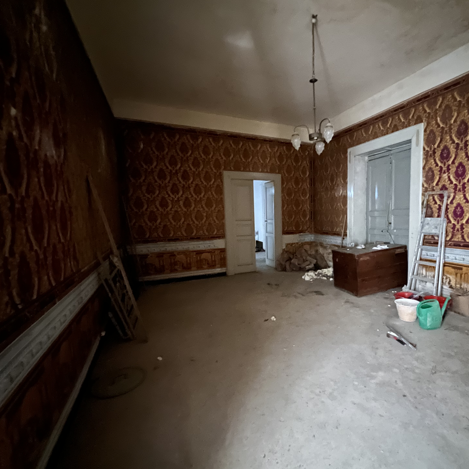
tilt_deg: -6.8
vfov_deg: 87.4
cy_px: 244
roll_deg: +1.2
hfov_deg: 86.0
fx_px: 245
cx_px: 288
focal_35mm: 16
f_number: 1.8
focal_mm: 1.57
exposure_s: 1/4
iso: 1600
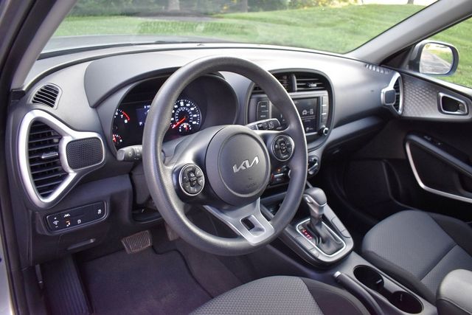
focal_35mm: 27
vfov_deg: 48.0
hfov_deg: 67.4
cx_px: 236
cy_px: 158
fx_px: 354
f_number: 3.5
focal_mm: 18
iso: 800
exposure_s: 1/160
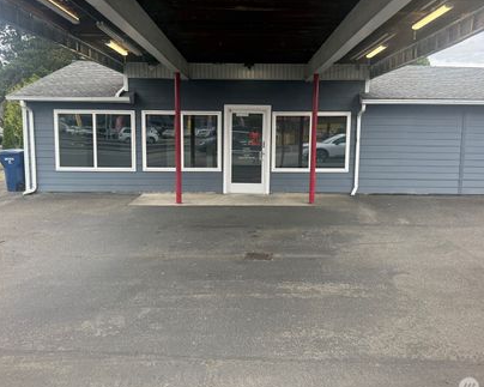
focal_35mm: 29
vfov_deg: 49.9
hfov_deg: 60.4
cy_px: 178
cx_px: 256
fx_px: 415
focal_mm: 6.76
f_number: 1.78
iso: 100
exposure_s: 1/742
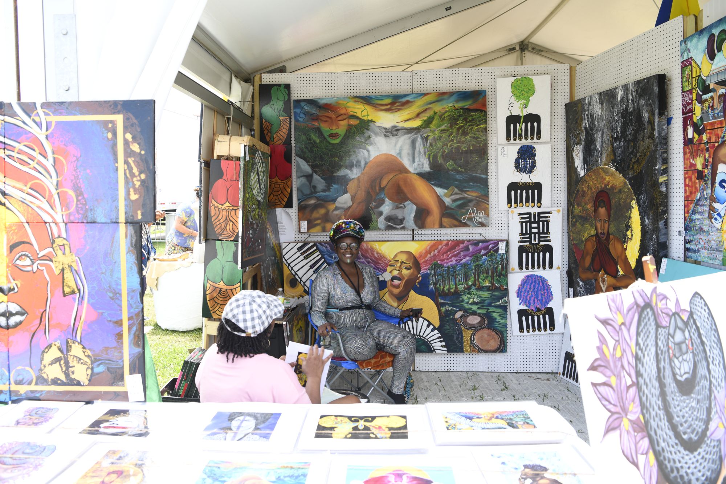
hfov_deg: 63.7
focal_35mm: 29
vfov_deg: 45.0
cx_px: 363
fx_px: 585
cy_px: 242
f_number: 5.6
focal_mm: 29
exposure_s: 1/60
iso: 100
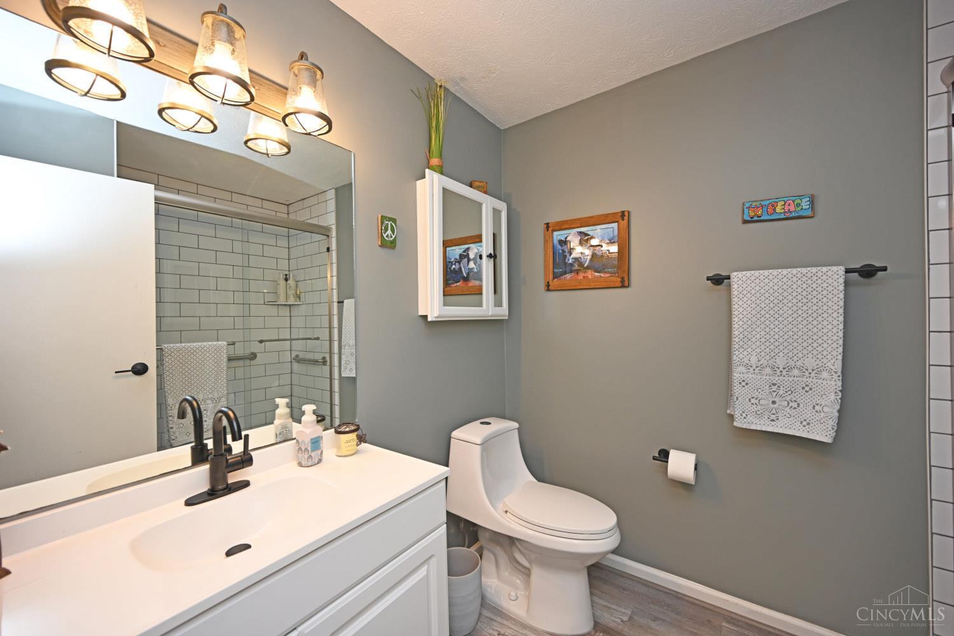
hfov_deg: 104.3
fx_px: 371
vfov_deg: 81.2
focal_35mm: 14
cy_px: 318
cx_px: 477
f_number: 4
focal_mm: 14
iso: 280
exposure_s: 1/60
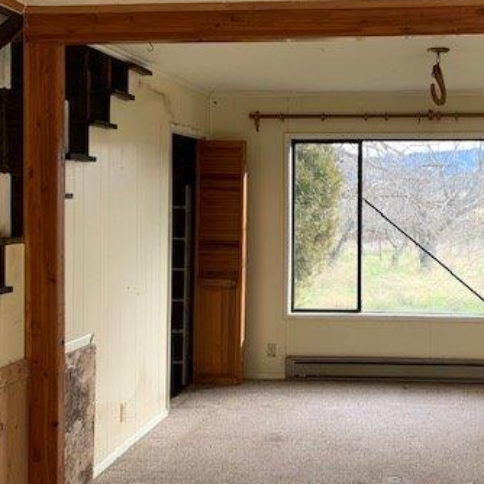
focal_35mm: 44
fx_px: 696
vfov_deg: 38.3
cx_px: 367
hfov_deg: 37.3
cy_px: 214
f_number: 1.8
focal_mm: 4.25
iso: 50
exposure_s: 1/121
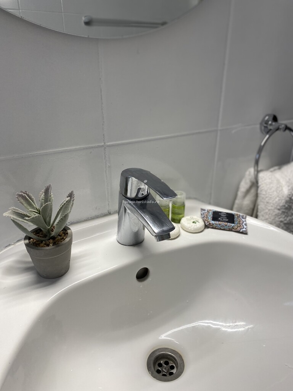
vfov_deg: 67.3
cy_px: 196
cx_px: 146
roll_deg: -0.1
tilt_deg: -25.4
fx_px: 293
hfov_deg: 53.1
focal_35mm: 26
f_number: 1.8
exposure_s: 1/100
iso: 64
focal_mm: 4.25
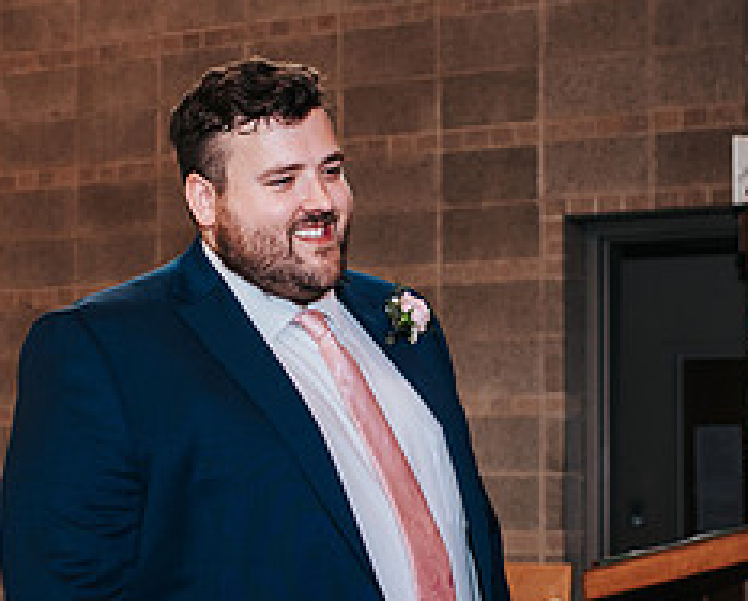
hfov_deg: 20.1
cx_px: 351
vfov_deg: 16.2
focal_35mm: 95
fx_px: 2106
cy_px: 408
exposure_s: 1/125
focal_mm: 35
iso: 1000
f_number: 3.2
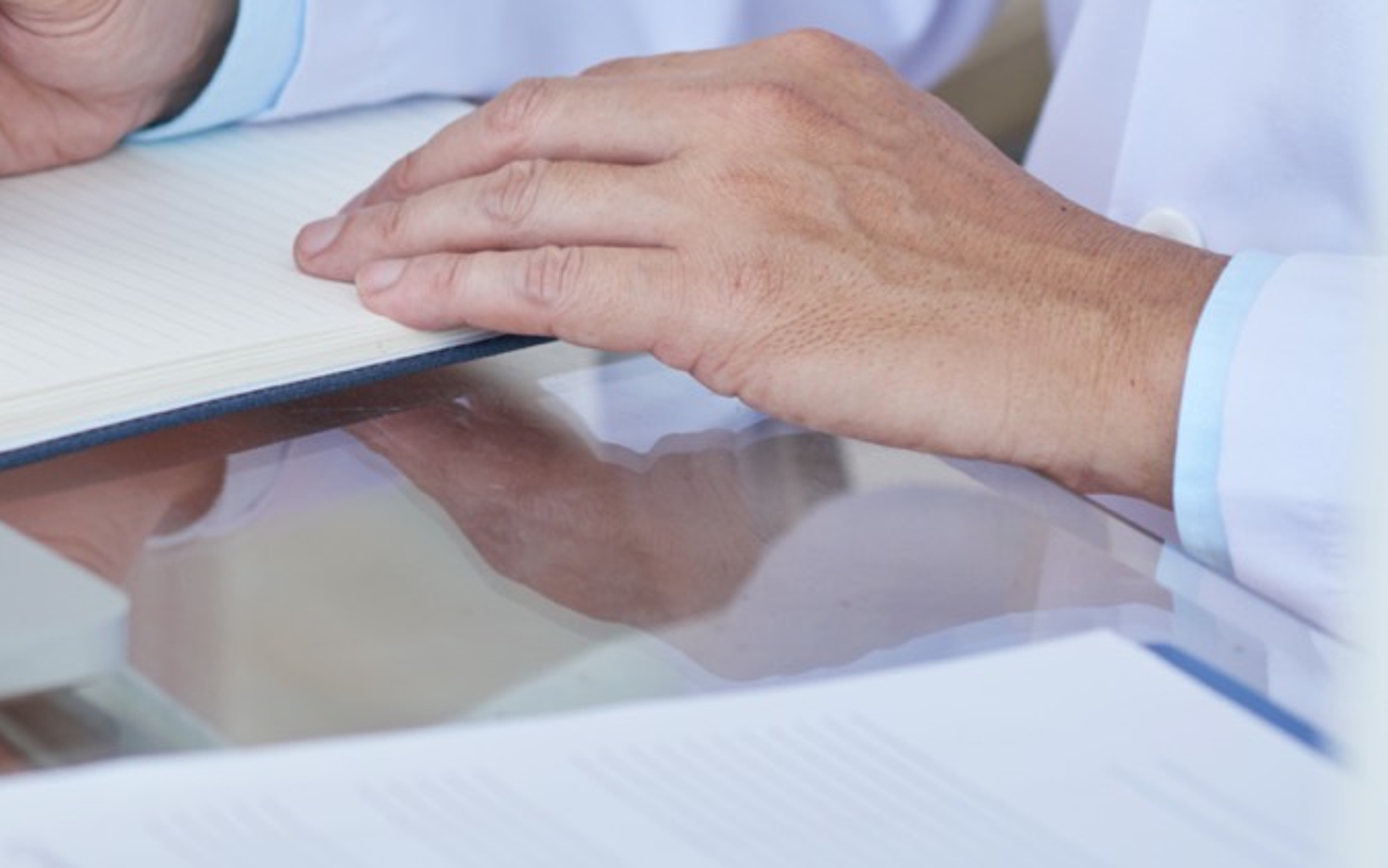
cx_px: -237
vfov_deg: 6.3
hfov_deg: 10.0
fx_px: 7794
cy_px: -103
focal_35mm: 206
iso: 320
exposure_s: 1/250
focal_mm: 85
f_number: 4
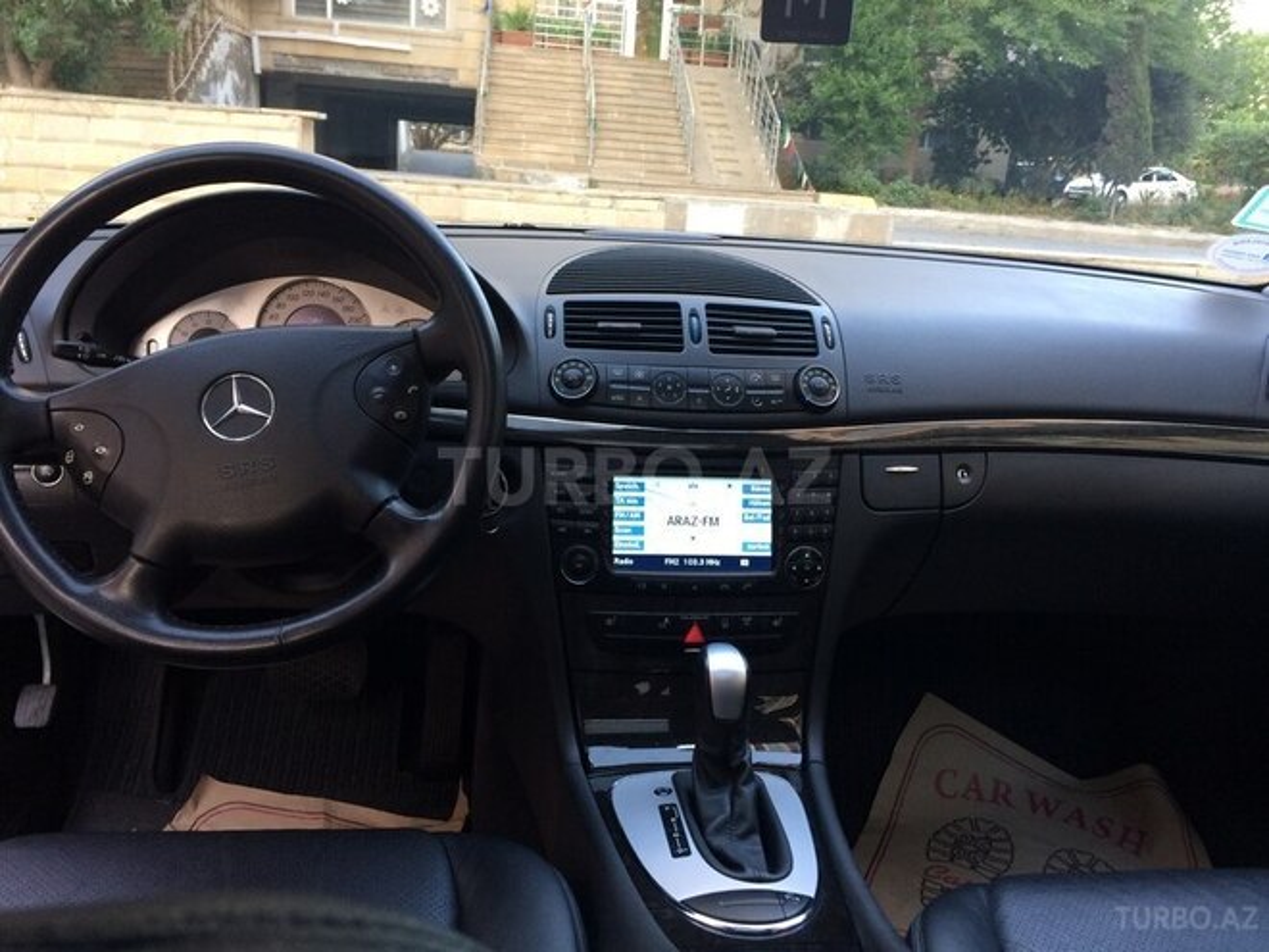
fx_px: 1063
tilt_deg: -15.8
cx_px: 634
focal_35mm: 29
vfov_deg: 48.2
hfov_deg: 61.7
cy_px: 476
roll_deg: -4.5
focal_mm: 4.15
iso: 100
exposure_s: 1/33
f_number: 2.2
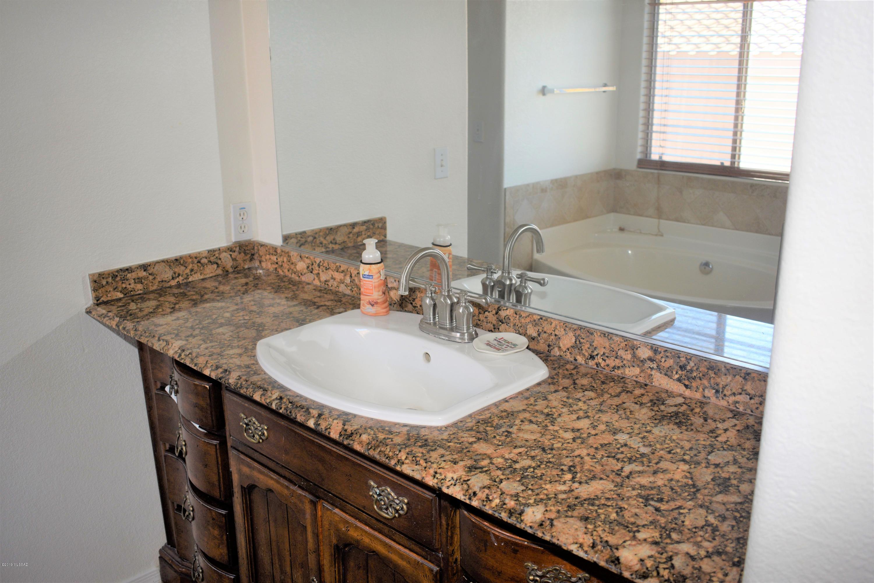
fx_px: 801
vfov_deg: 40.0
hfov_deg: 57.2
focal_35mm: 33
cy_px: 292
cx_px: 437
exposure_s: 1/60
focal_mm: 22
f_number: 4
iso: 180
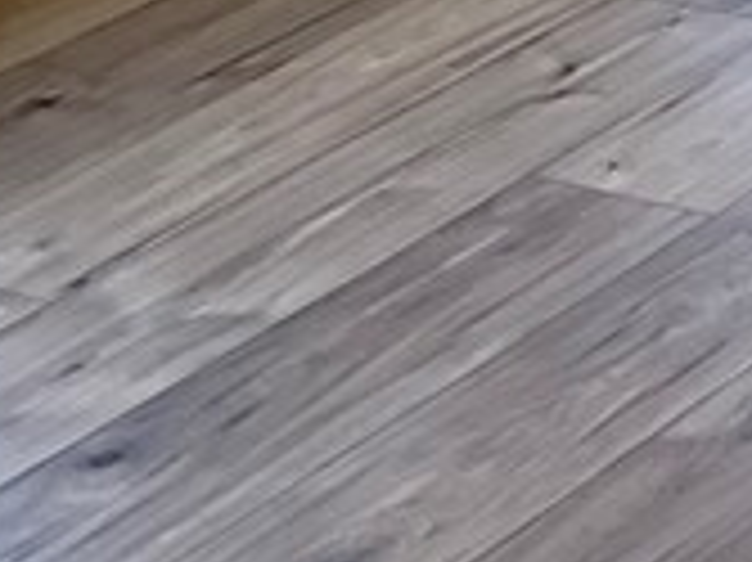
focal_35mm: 178
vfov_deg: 8.2
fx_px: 3864
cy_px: -247
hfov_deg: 9.9
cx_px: 1734
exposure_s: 1/120
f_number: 1.8
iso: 32
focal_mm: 3
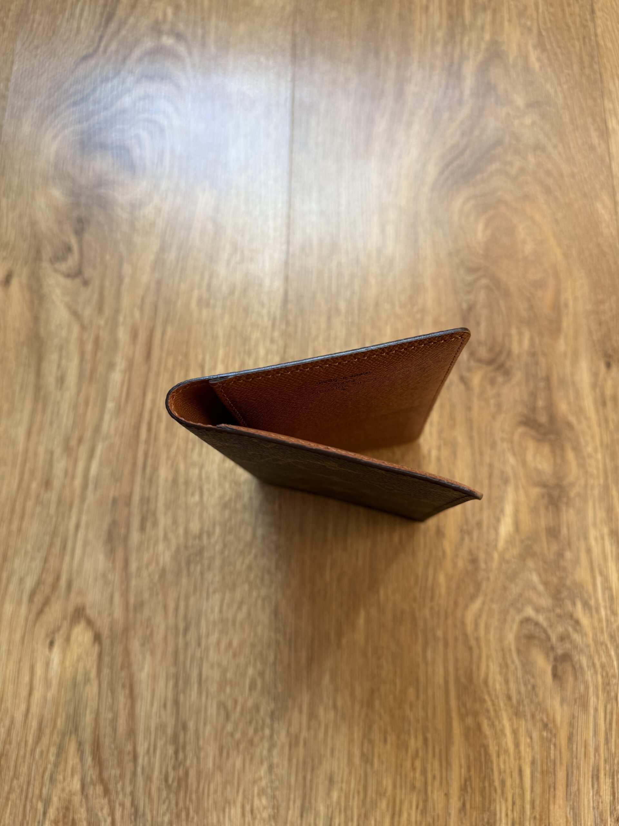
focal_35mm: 24
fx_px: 572
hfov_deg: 56.8
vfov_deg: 71.6
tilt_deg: -76.3
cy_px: 413
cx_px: 310
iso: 50
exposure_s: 1/121
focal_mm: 6.76
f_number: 1.78
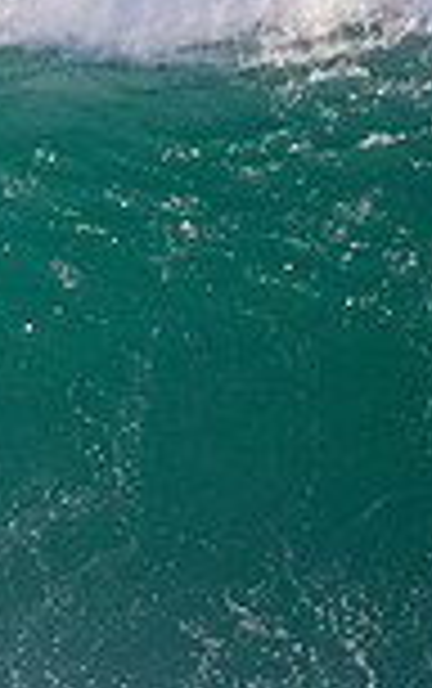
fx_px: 58082
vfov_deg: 0.7
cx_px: -711
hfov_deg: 0.4
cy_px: 411
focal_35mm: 3092
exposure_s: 1/2000
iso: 2000
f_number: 11
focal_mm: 800
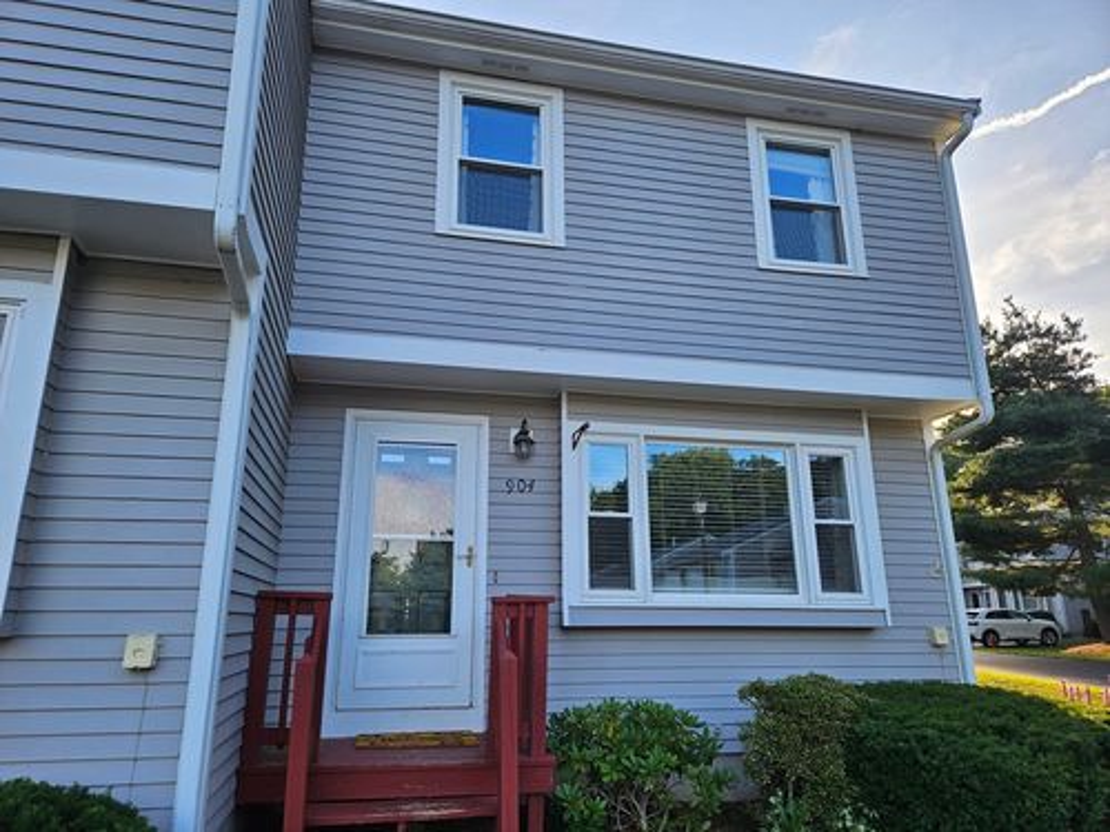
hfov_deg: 73.9
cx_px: 555
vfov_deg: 58.9
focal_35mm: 23
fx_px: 738
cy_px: 416
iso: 25
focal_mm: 5.4
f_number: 1.8
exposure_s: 1/379
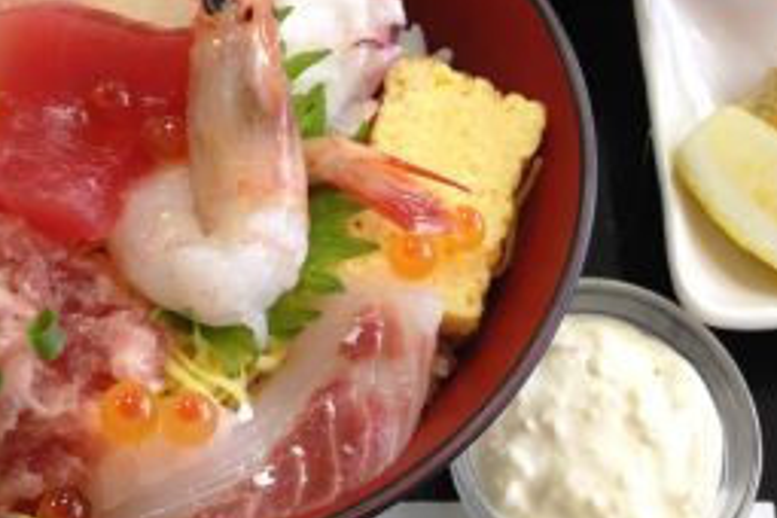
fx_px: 1381
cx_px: 506
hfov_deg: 31.2
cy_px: 91
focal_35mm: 64
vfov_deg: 20.9
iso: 80
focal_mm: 4.28
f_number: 2.4
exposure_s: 1/20
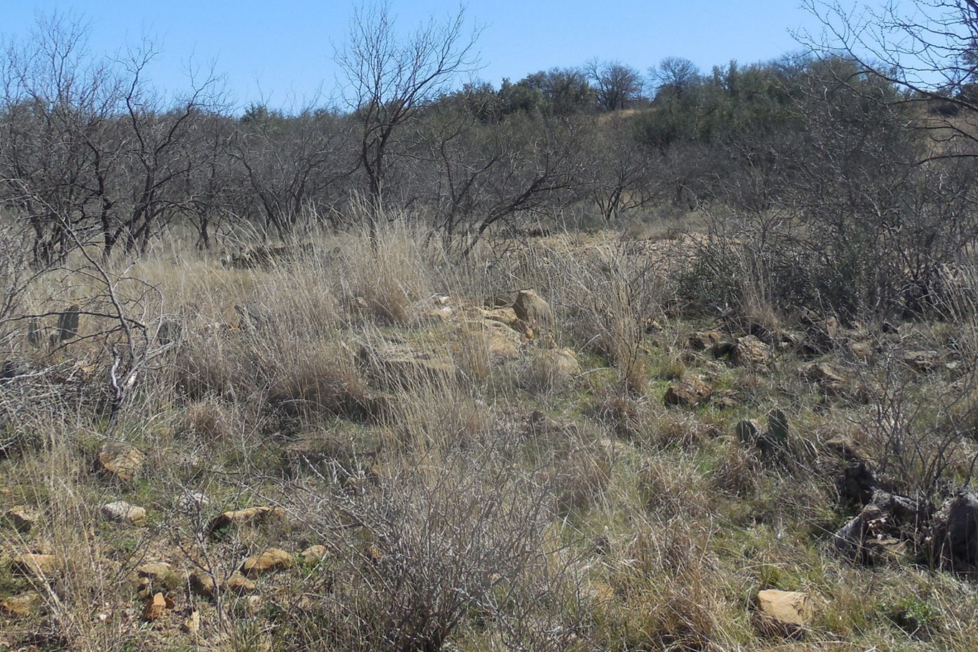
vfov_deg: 33.3
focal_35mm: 39
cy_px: 133
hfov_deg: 49.5
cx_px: 542
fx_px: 1059
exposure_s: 1/1600
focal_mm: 4.5
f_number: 3.1
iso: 125
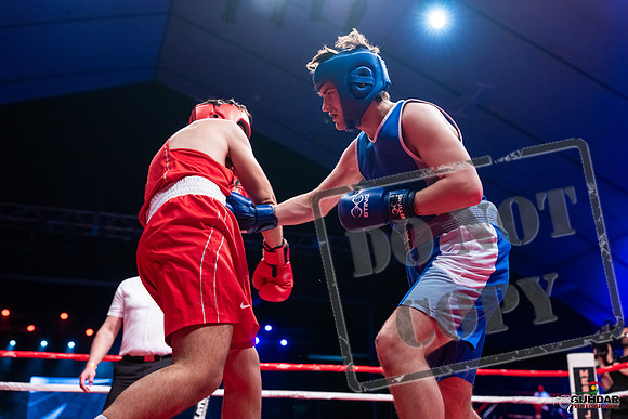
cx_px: 314
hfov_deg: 49.5
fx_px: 680
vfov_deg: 34.2
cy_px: 210
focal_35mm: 39
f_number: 2.8
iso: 3200
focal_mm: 39
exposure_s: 1/800
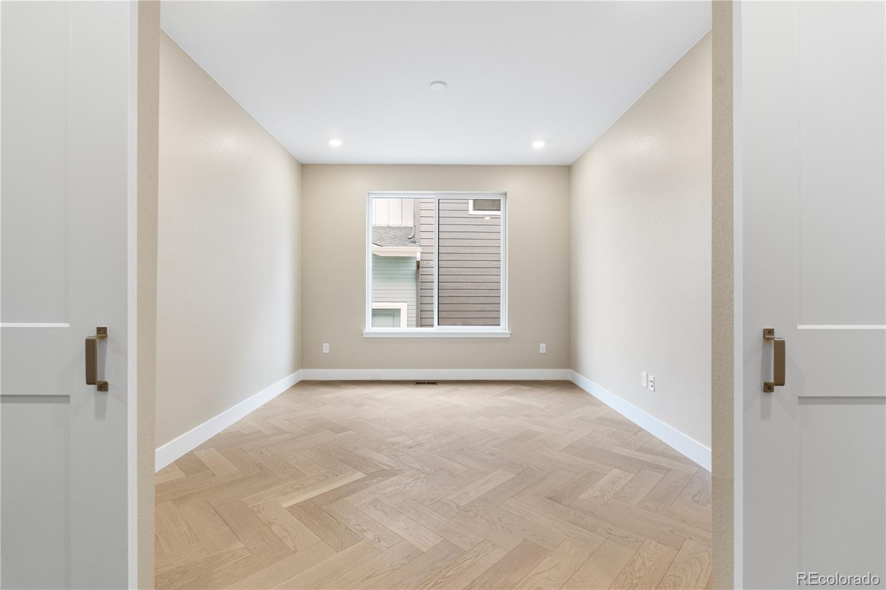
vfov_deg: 73.7
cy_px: 295
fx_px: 394
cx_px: 443
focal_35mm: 16
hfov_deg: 96.7
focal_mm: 16
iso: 400
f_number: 8
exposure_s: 1/20
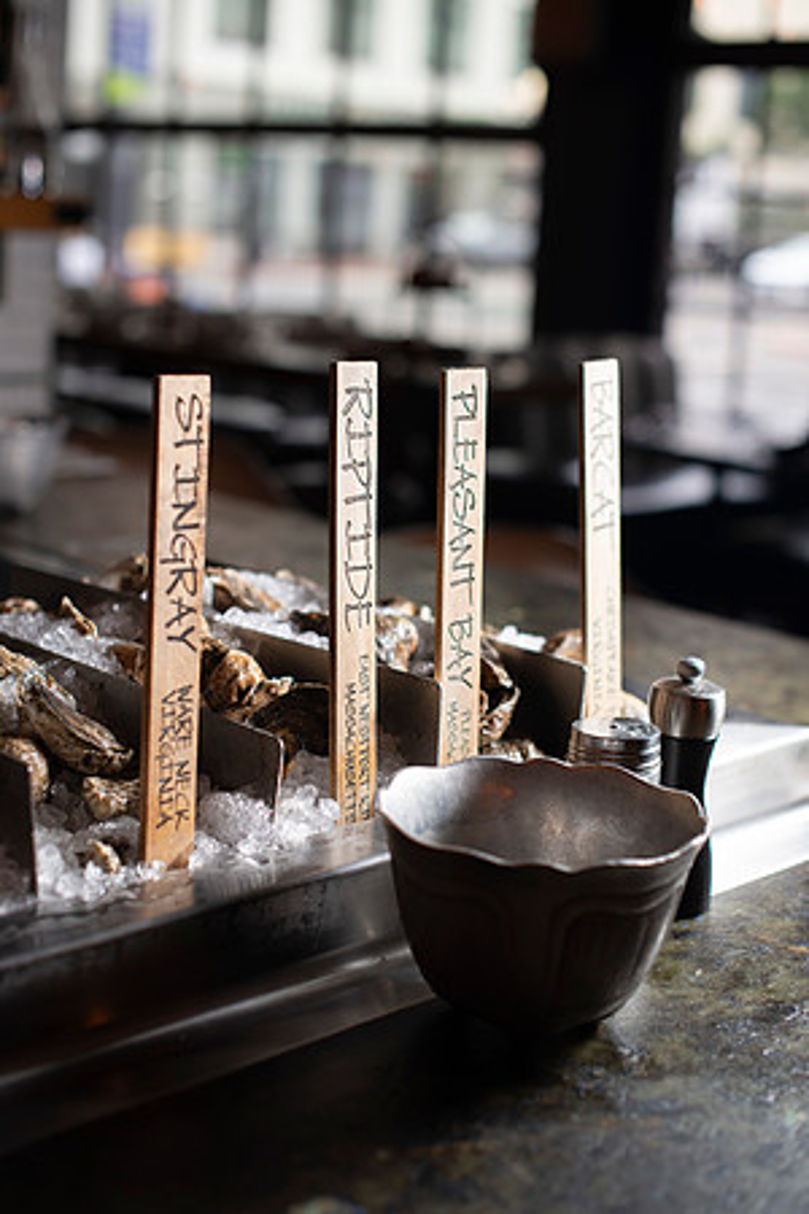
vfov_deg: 39.6
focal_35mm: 50
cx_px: 404
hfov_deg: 27.0
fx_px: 1685
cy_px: 607
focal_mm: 50
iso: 200
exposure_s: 1/200
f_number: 2.8
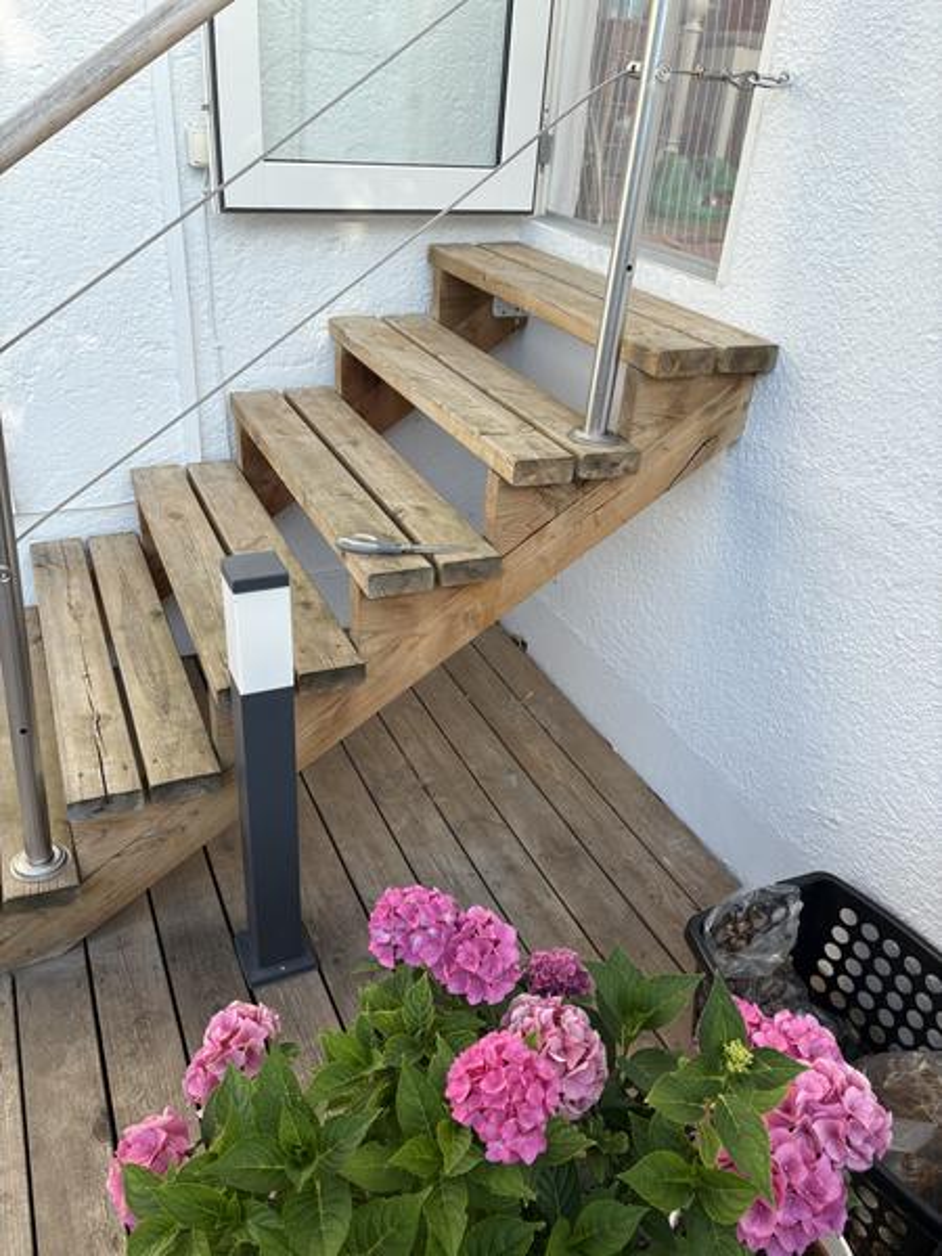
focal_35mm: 26
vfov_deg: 67.3
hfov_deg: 53.1
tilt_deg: -29.9
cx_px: 471
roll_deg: -4.5
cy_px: 628
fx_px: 943
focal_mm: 5.96
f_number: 1.6
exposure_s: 1/801
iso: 50
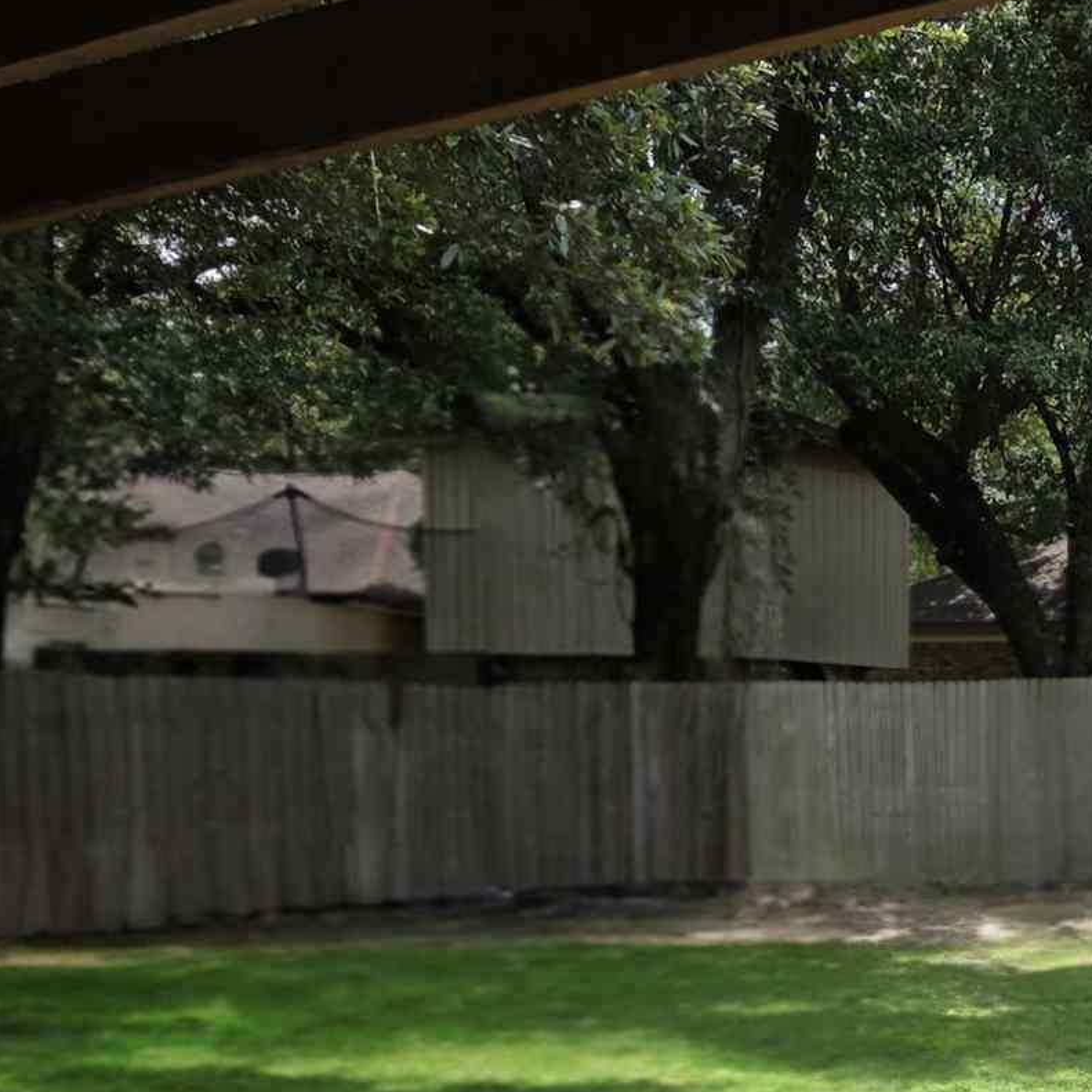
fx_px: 2820
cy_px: 1038
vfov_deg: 21.3
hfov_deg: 21.0
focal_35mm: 79
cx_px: 1143
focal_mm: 5.4
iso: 25
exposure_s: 1/1000
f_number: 1.8
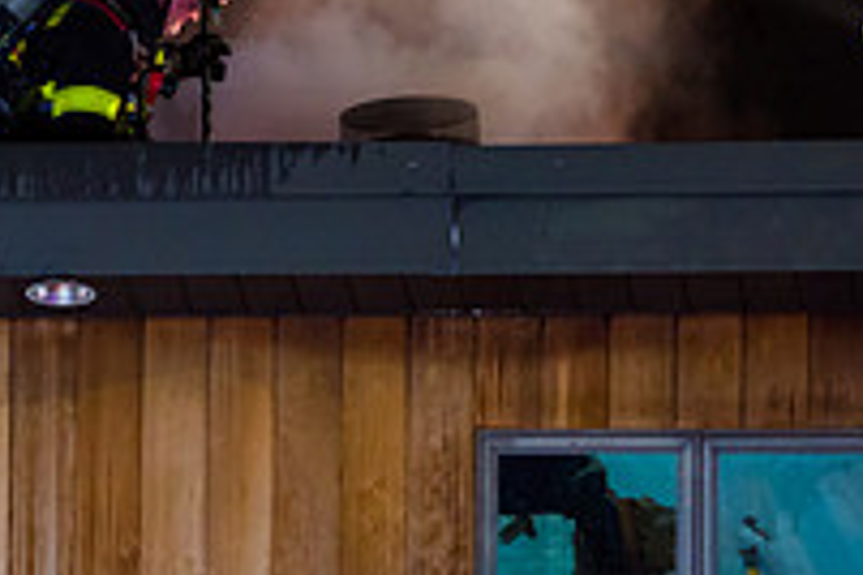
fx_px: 9684
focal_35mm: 404
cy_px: -34
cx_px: 301
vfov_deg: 3.4
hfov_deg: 5.1
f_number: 3.2
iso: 3200
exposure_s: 1/80
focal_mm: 140
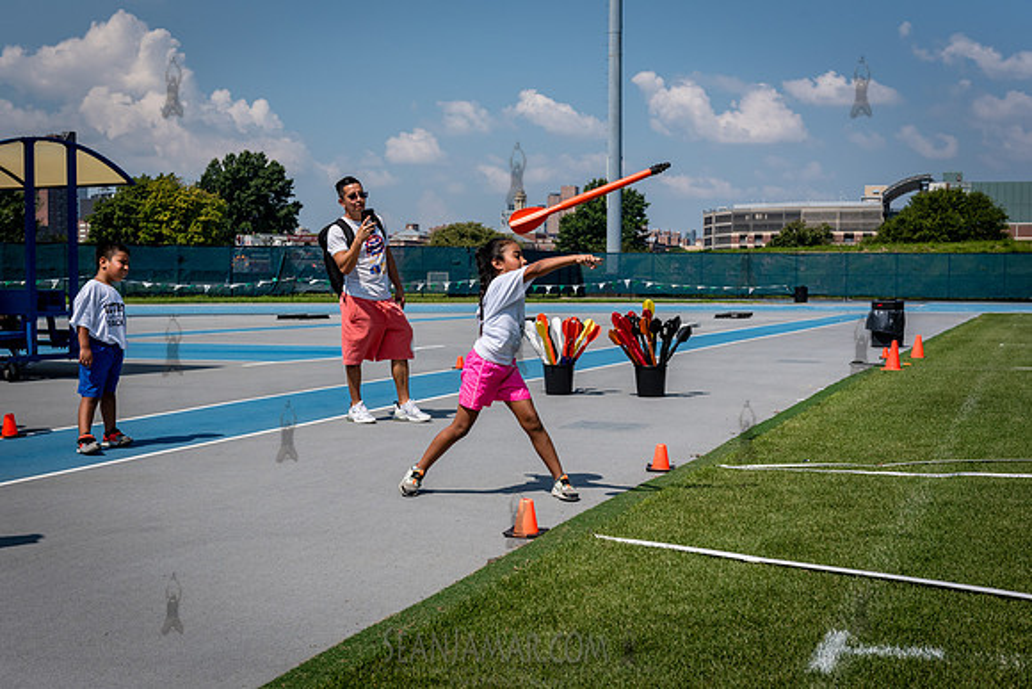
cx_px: 509
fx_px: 1409
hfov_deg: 40.2
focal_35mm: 49
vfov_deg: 27.5
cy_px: 344
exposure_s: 1/3200
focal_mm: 48
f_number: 5.6
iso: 400
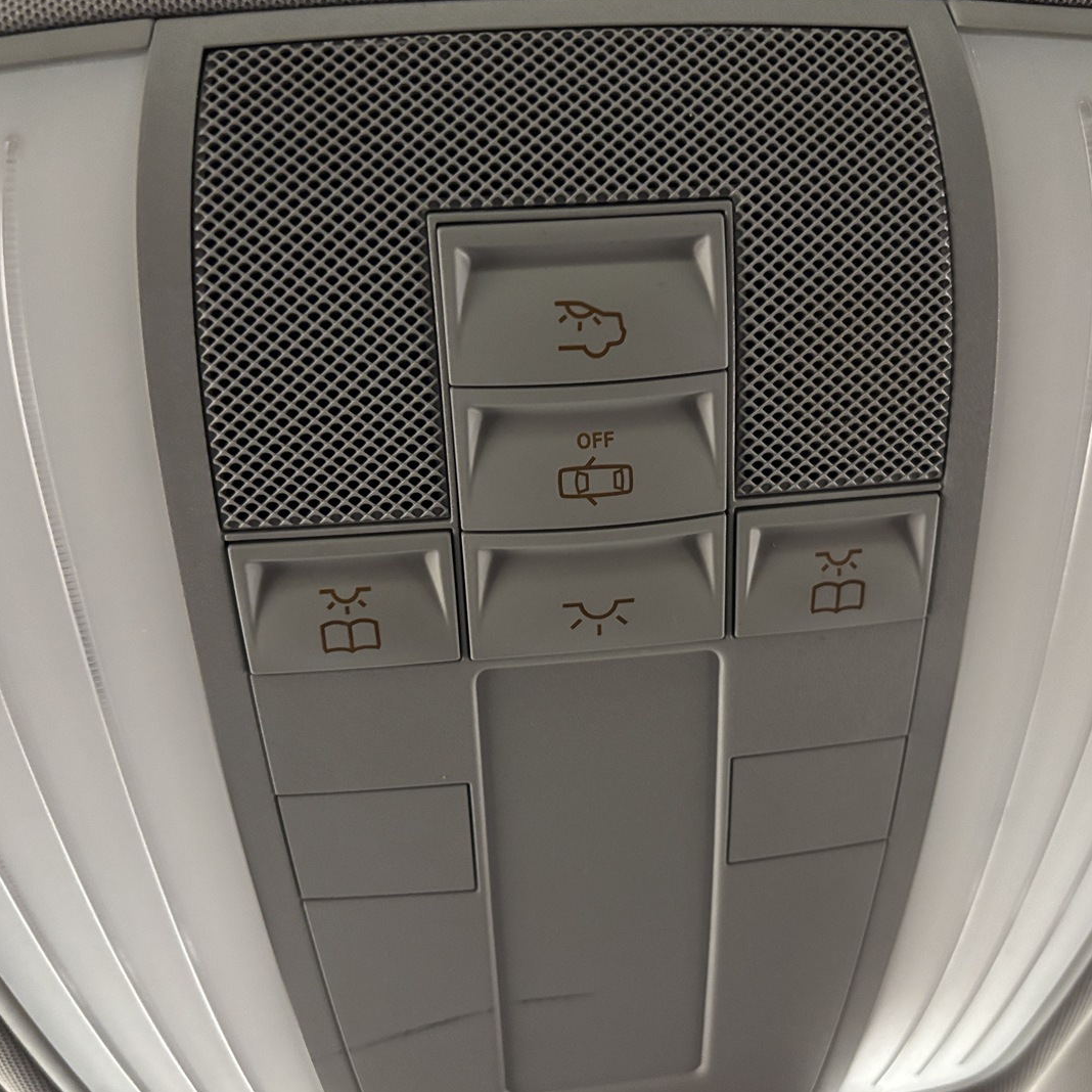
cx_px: 586
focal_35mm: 31
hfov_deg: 52.5
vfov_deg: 52.5
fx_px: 1106
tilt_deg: +57.2
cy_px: 546
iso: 640
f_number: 1.6
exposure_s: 1/25
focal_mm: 5.96
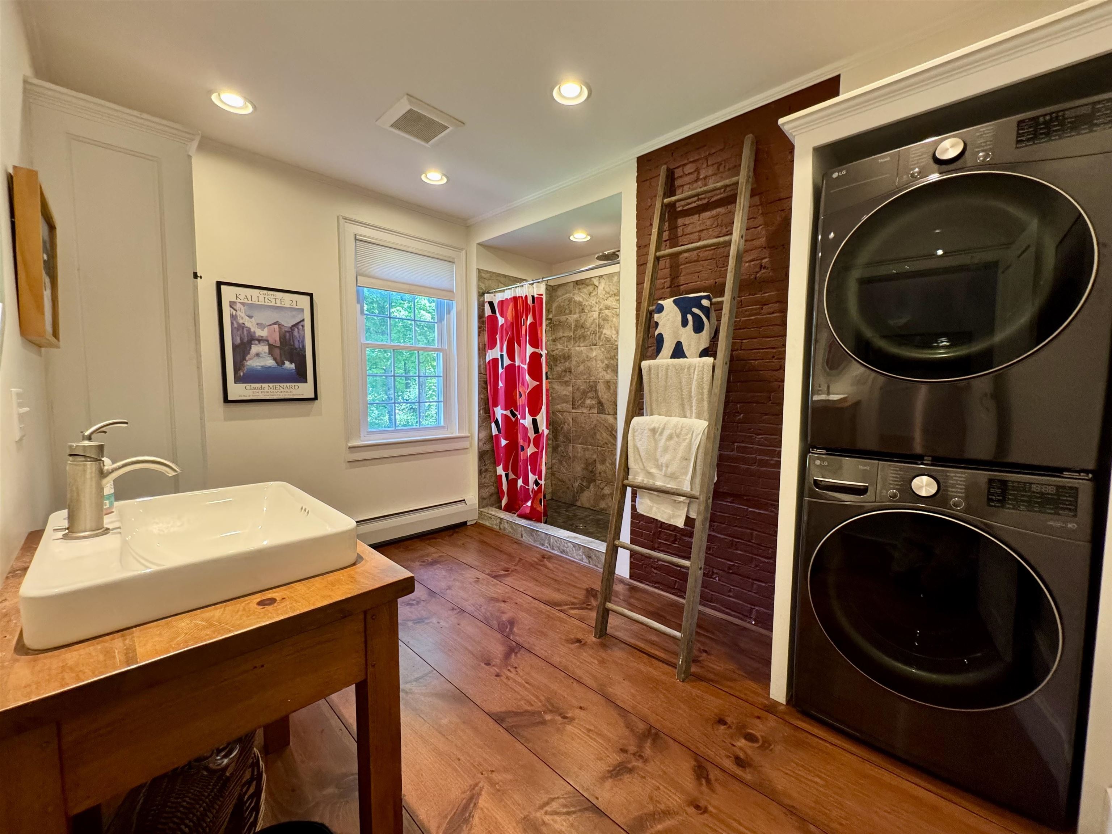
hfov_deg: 102.1
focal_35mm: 14
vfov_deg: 85.7
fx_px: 450
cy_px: 417
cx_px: 556
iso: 320
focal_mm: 2.22
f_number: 2.2
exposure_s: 1/120
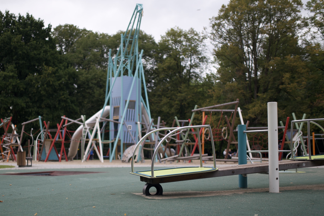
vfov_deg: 29.8
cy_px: 131
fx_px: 405
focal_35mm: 45
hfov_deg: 43.3
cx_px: 125
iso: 125
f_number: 1.4
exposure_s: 1/250
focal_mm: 35
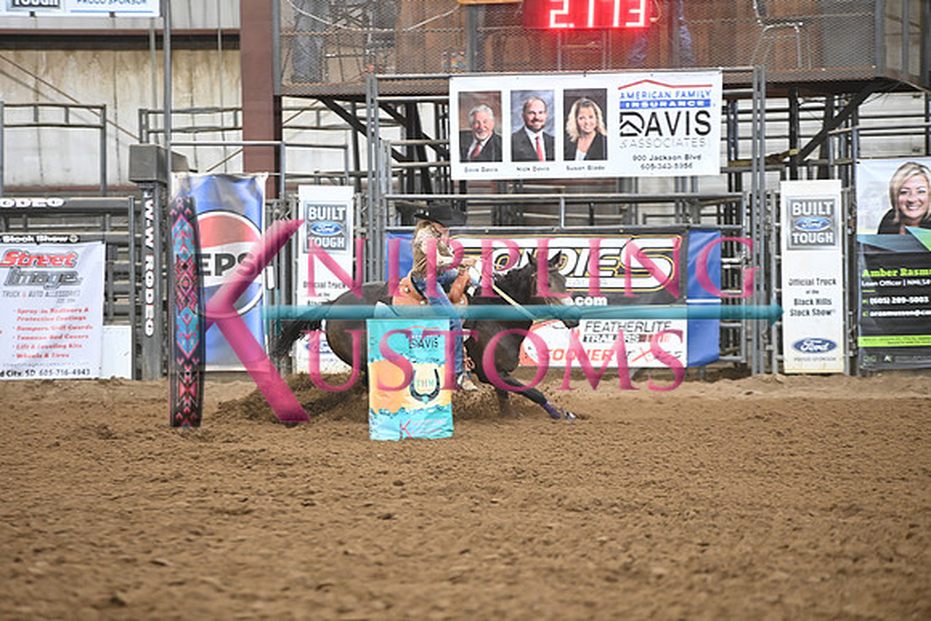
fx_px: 5173
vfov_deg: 6.9
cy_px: 310
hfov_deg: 10.3
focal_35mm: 200
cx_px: 466
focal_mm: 200
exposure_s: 1/250
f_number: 3.2
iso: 3200
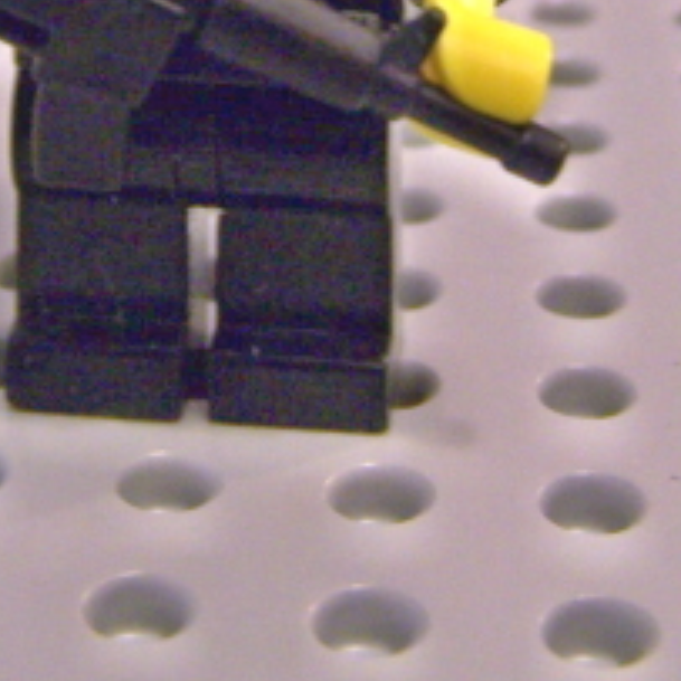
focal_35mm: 106
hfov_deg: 16.4
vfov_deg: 16.0
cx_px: 242
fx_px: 2359
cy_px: -64
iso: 140
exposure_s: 1/8
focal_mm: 6.3
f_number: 2.8
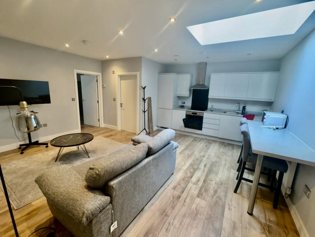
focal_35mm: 14
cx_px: 158
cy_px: 118
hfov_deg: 102.1
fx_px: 127
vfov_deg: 85.7
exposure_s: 1/100
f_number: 2.2
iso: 160
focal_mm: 2.22
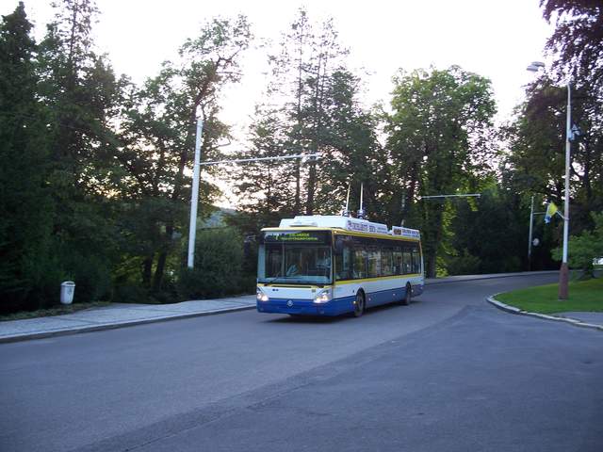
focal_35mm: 37
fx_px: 645
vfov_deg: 38.7
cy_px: 226
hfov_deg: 50.1
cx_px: 302
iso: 125
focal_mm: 7.8
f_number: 2.8
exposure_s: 1/30
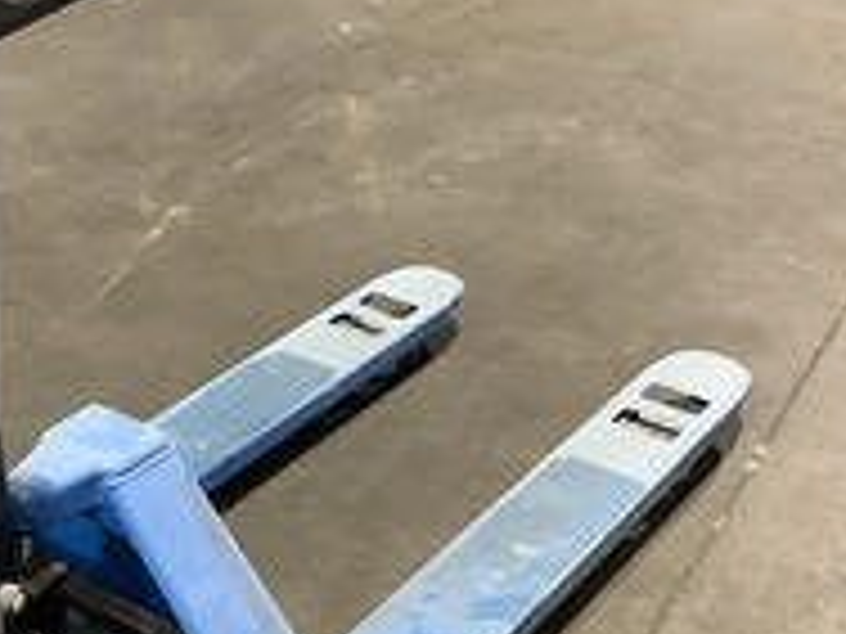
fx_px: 1613
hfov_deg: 28.6
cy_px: 333
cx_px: 140
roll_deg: -1.7
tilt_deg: -26.6
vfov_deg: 22.3
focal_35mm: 66
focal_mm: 3.3
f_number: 2.4
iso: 320
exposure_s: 1/40
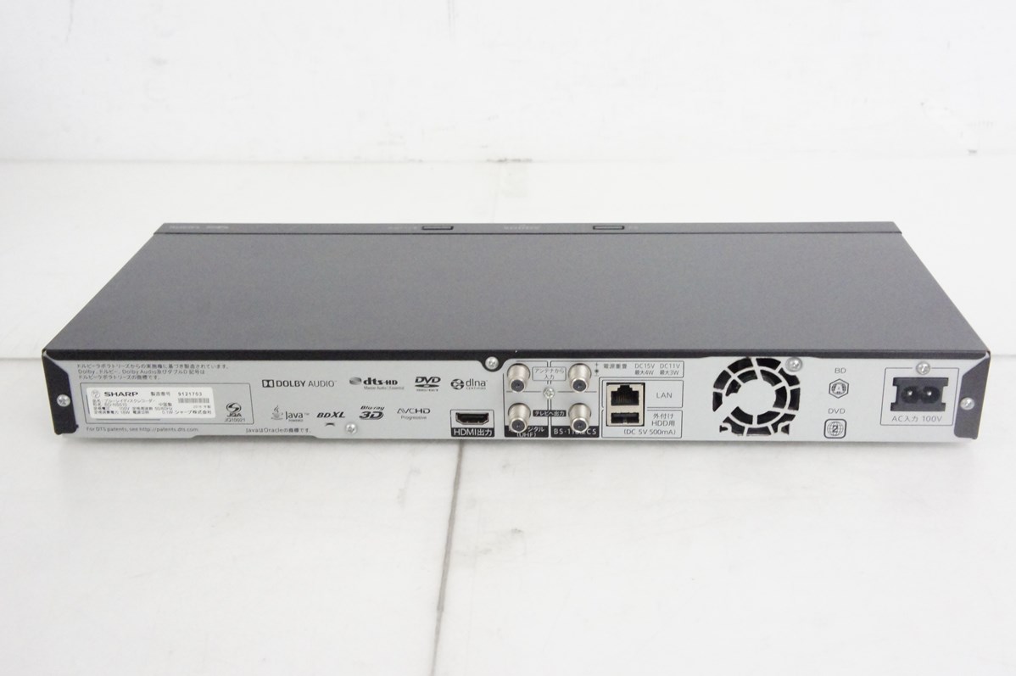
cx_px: 508
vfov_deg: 30.8
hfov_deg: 45.0
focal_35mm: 44
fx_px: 1227
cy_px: 338
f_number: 10
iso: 6400
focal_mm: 29
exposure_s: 1/50
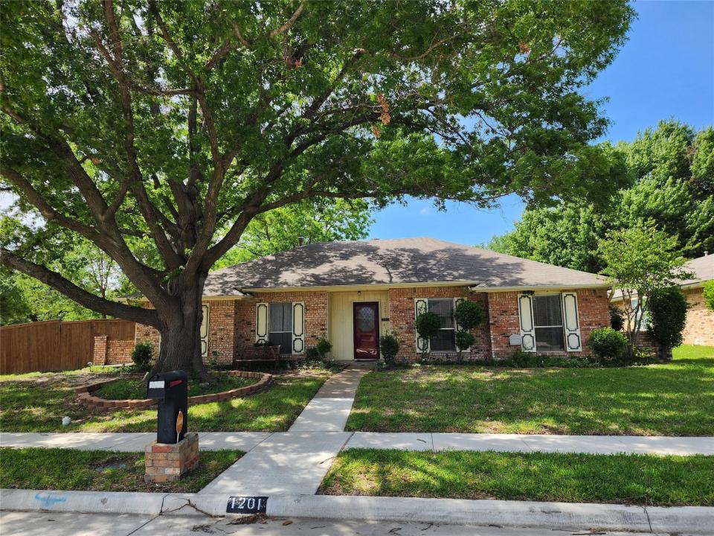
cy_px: 268
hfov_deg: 73.9
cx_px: 357
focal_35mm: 23
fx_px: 474
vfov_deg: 58.9
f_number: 1.8
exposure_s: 1/365
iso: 12
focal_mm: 6.4
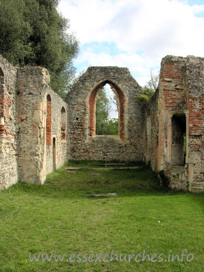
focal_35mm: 35
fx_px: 275
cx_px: 102
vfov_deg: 52.6
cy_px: 136
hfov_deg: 40.7
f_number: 5.6
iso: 50
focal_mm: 8.9
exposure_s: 1/165
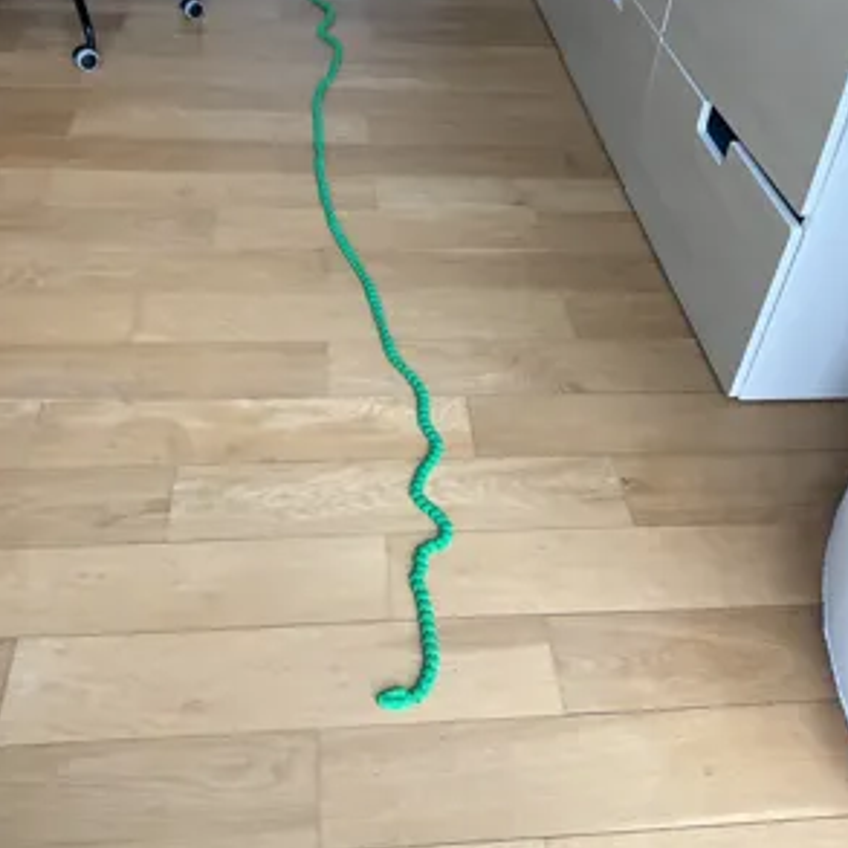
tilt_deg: -40.6
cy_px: 304
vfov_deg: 46.7
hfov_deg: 47.2
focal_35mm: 35
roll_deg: -5.3
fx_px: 970
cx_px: 423
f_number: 1.8
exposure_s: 1/60
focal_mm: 3
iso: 160
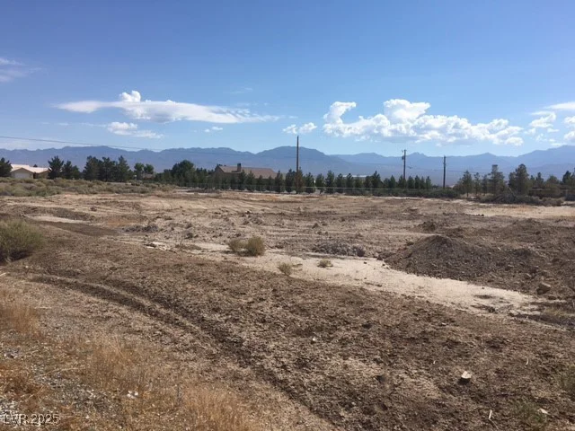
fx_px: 482
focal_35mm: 29
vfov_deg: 48.2
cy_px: 216
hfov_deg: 61.7
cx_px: 288
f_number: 2.2
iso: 25
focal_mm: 4.15
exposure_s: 1/2404
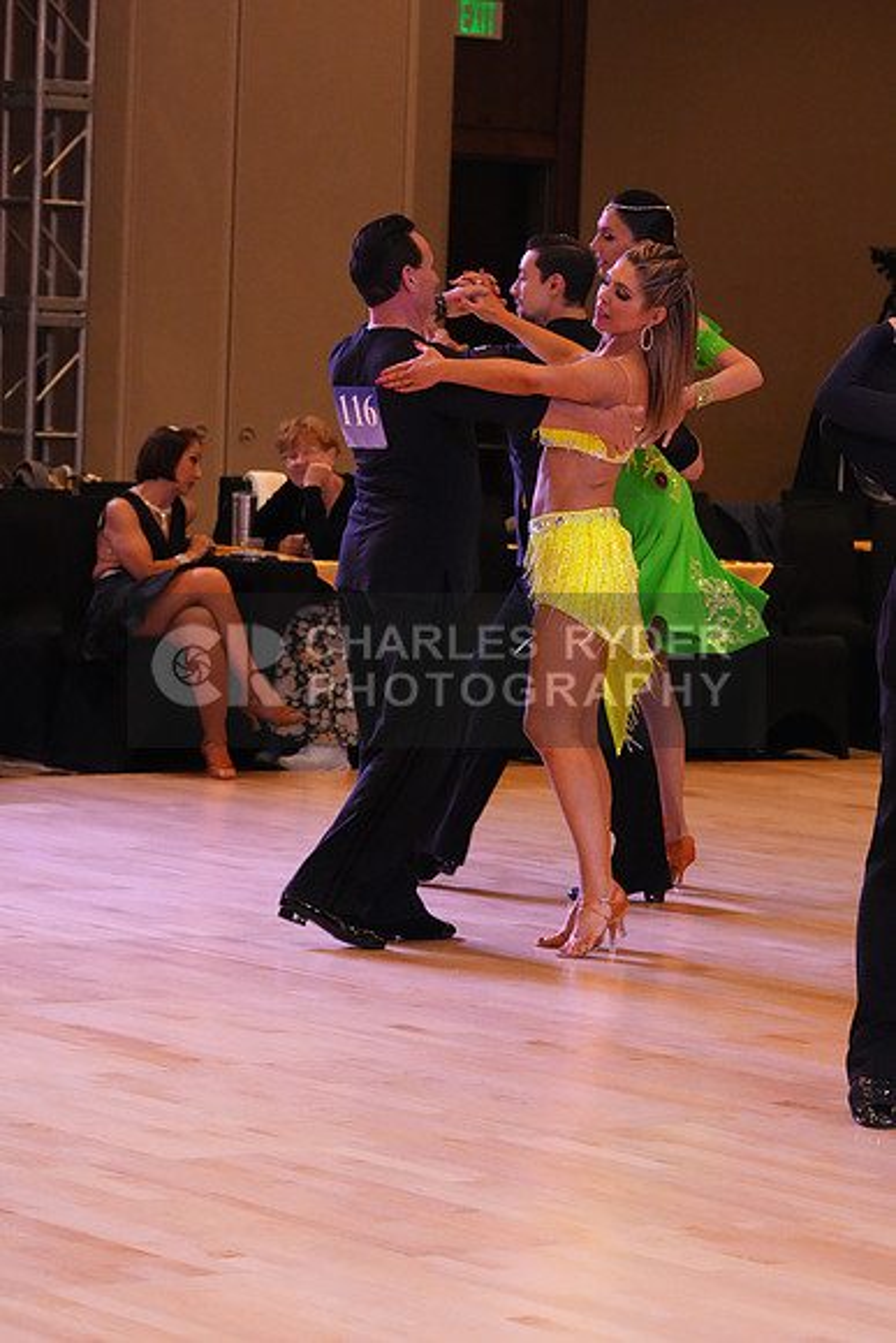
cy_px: 672
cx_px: 448
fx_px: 5037
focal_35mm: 135
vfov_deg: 15.2
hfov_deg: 10.2
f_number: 8
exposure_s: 1/320
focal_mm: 135
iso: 10000
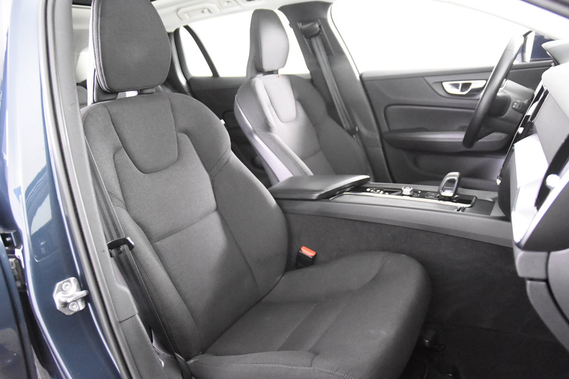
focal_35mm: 30
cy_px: 190
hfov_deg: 61.9
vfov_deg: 43.6
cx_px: 284
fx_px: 474
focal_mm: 20
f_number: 2.8
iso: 9000
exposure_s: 1/30
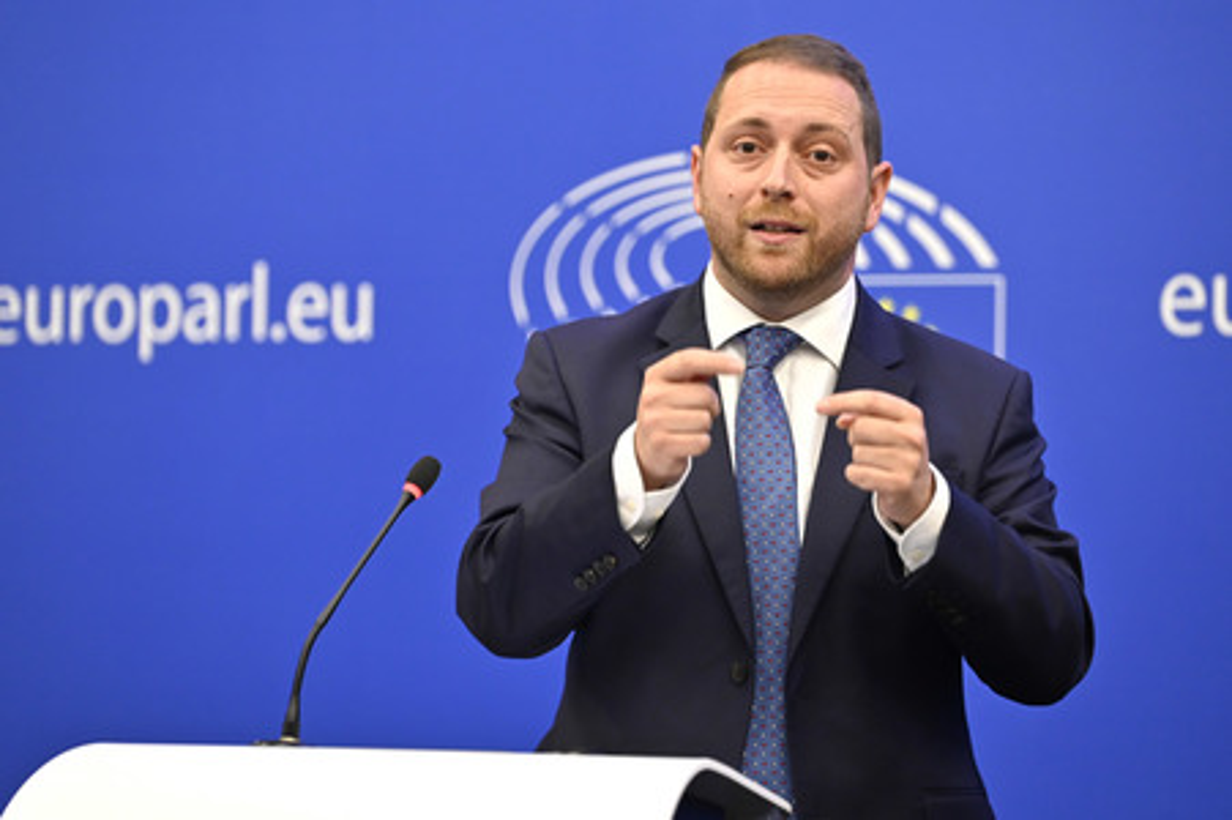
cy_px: 410
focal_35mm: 135
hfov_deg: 15.2
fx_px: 4616
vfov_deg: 10.1
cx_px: 616
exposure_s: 1/320
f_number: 2.8
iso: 2000
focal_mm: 135
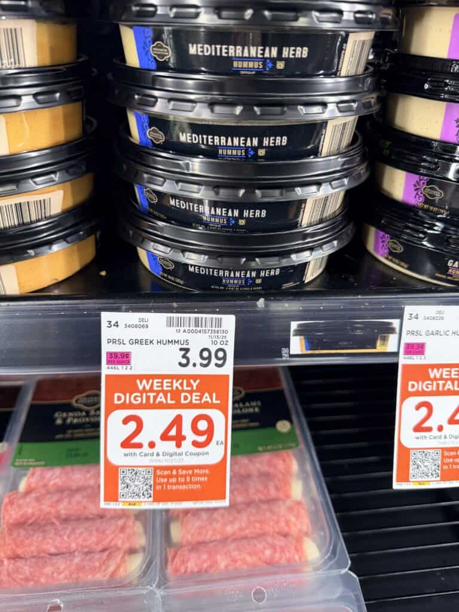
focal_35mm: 24
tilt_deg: -33.2
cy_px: 306
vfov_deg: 71.6
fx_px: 424
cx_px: 230
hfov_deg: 56.8
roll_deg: -1.1
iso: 200
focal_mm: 6.76
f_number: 1.78
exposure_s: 1/115
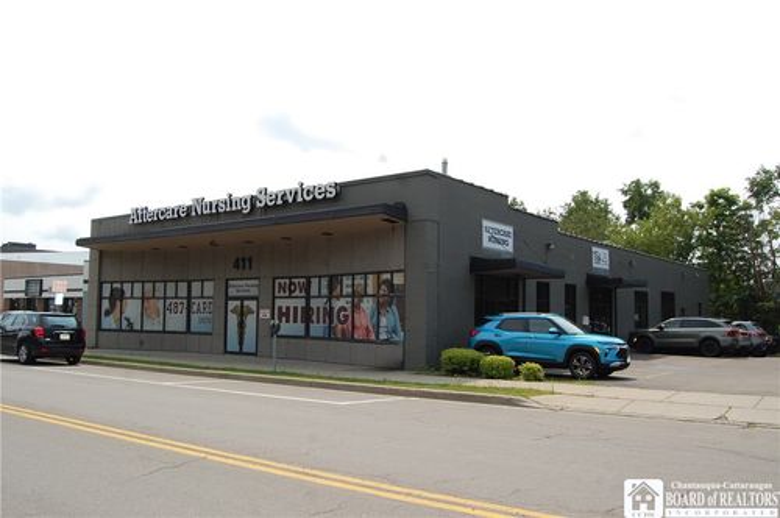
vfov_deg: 43.5
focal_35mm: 30
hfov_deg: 62.0
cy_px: 259
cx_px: 390
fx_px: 649
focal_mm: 20
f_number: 8
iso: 200
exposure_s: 1/500
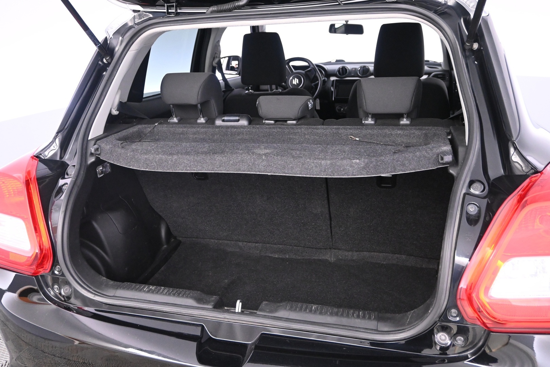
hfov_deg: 63.2
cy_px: 184
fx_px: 447
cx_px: 275
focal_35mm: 29
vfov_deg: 44.6
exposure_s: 1/40
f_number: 3.8
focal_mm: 19.5
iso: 3200
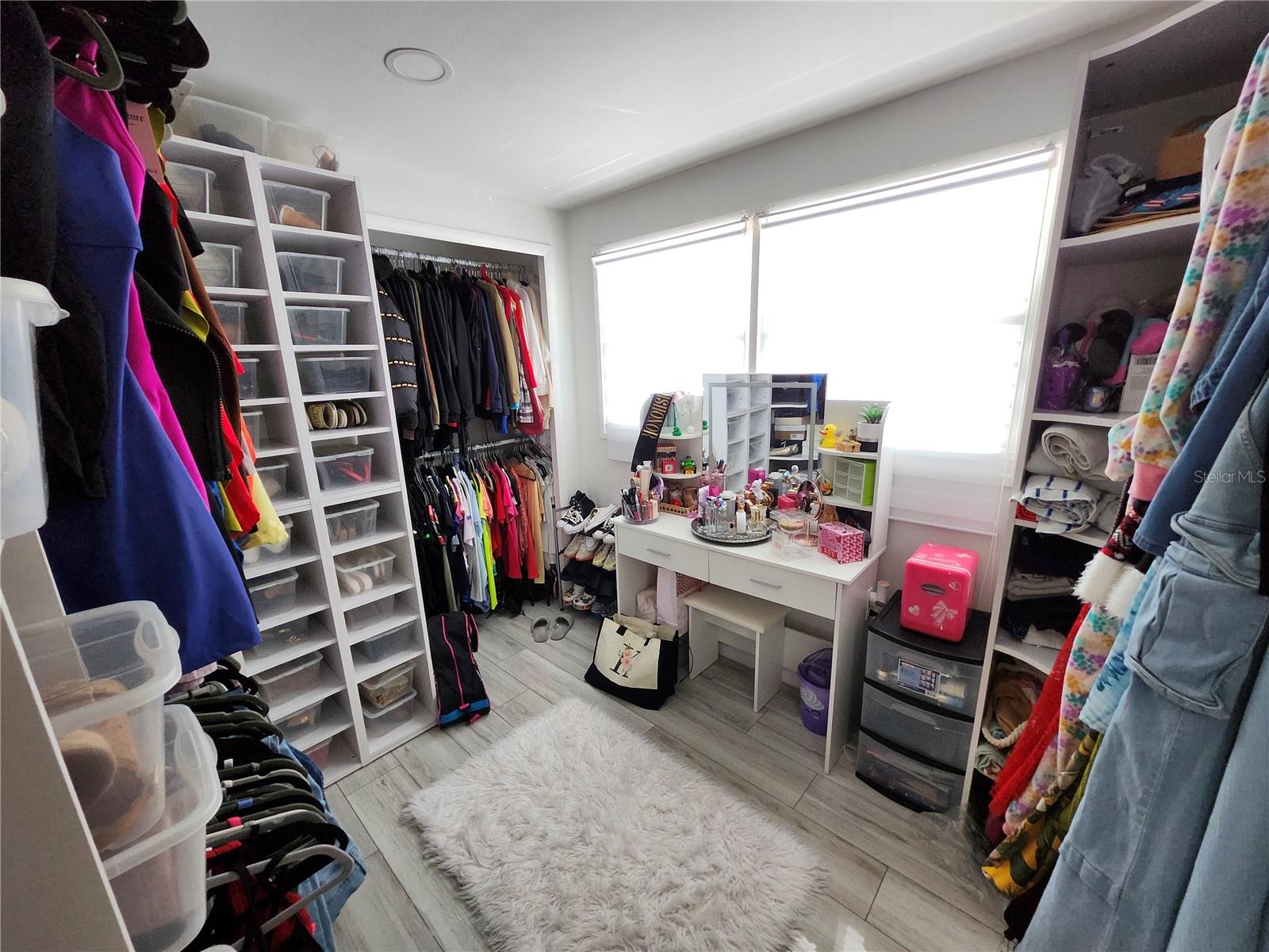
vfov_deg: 89.9
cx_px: 634
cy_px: 476
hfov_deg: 106.2
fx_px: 477
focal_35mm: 13
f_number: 2.2
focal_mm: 1.74
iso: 160
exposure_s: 1/60
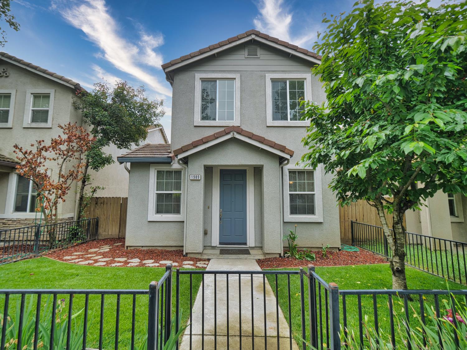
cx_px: 234
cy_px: 175
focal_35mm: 16
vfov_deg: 78.1
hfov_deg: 94.5
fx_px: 216
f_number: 4
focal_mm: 8
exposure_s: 1/200
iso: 100
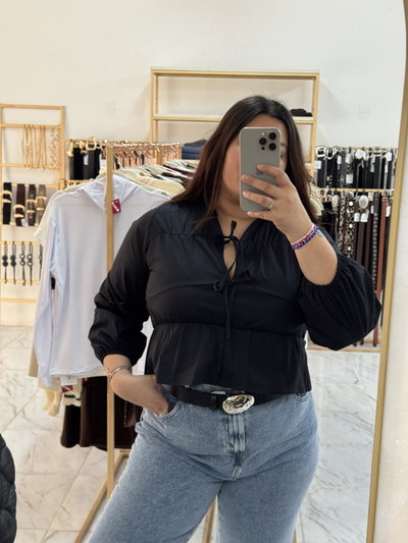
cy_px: 272
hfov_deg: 30.3
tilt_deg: -9.3
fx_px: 754
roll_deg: -0.7
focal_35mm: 48
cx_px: 204
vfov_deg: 39.6
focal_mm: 6.76
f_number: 1.78
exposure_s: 1/50
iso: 200
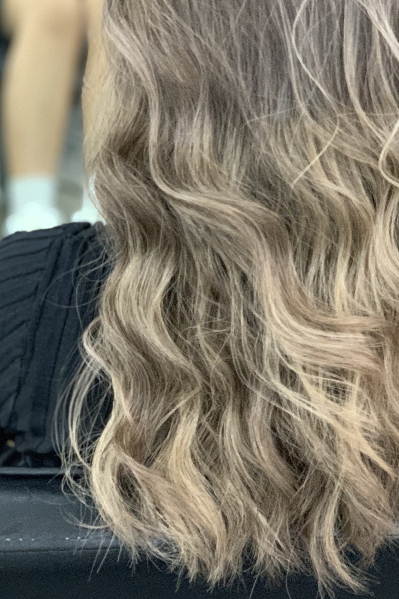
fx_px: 1297
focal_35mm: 78
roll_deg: -5.5
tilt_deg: -28.8
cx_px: 287
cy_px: 199
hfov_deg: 17.4
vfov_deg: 25.8
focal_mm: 6
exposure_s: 1/50
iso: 320
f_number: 2.4
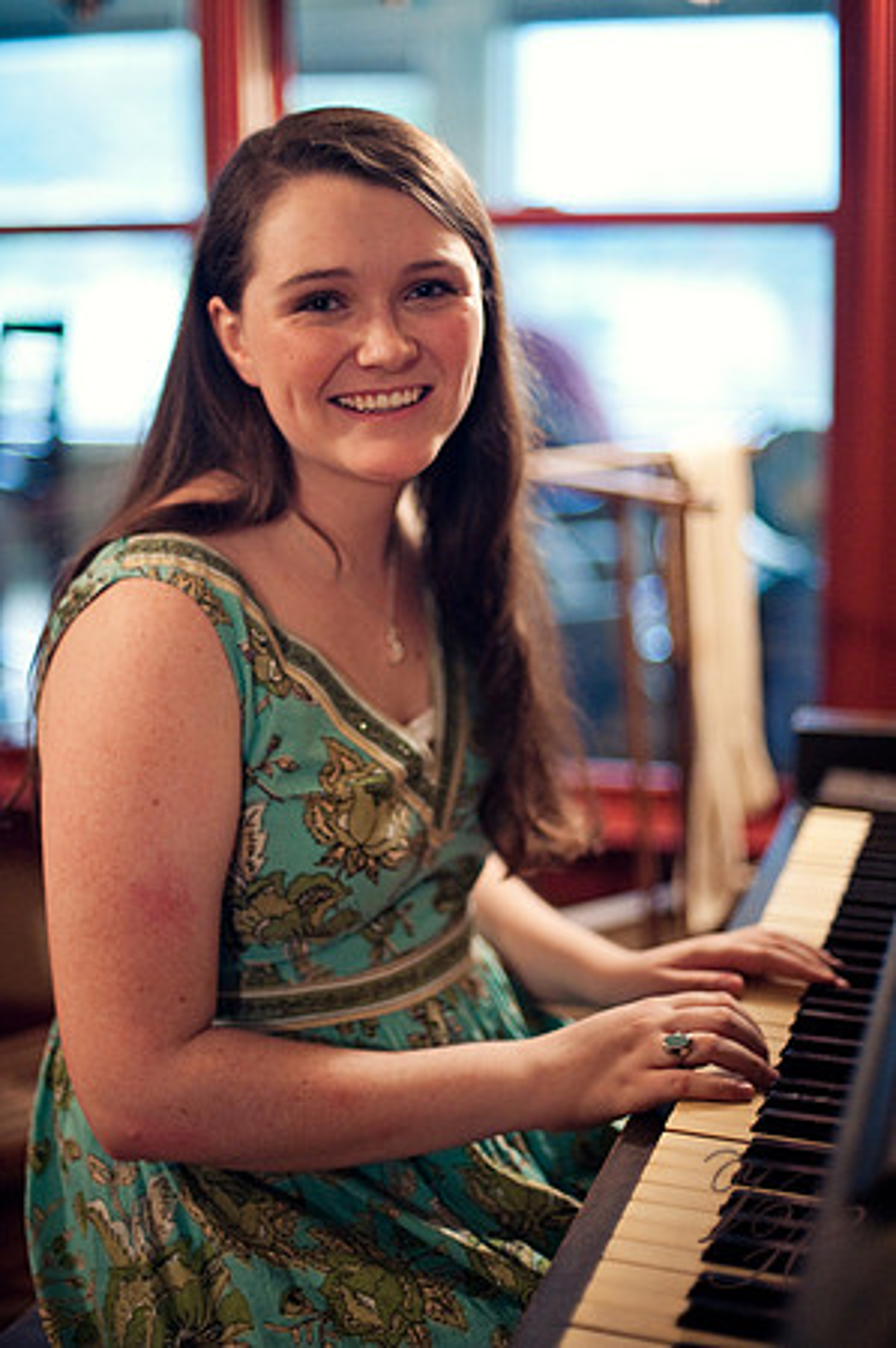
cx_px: 448
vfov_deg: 39.6
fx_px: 1871
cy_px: 674
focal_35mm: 50
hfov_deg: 26.9
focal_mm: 50
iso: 3200
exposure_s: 1/100
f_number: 1.4
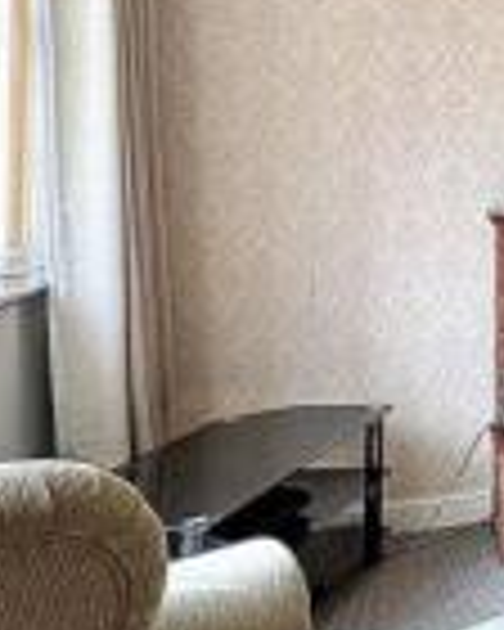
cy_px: 128
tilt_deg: +1.1
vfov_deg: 32.2
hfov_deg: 19.4
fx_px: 1063
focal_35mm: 57
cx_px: 925
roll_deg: +0.1
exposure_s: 1/99
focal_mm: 2.22
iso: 125
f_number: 2.2
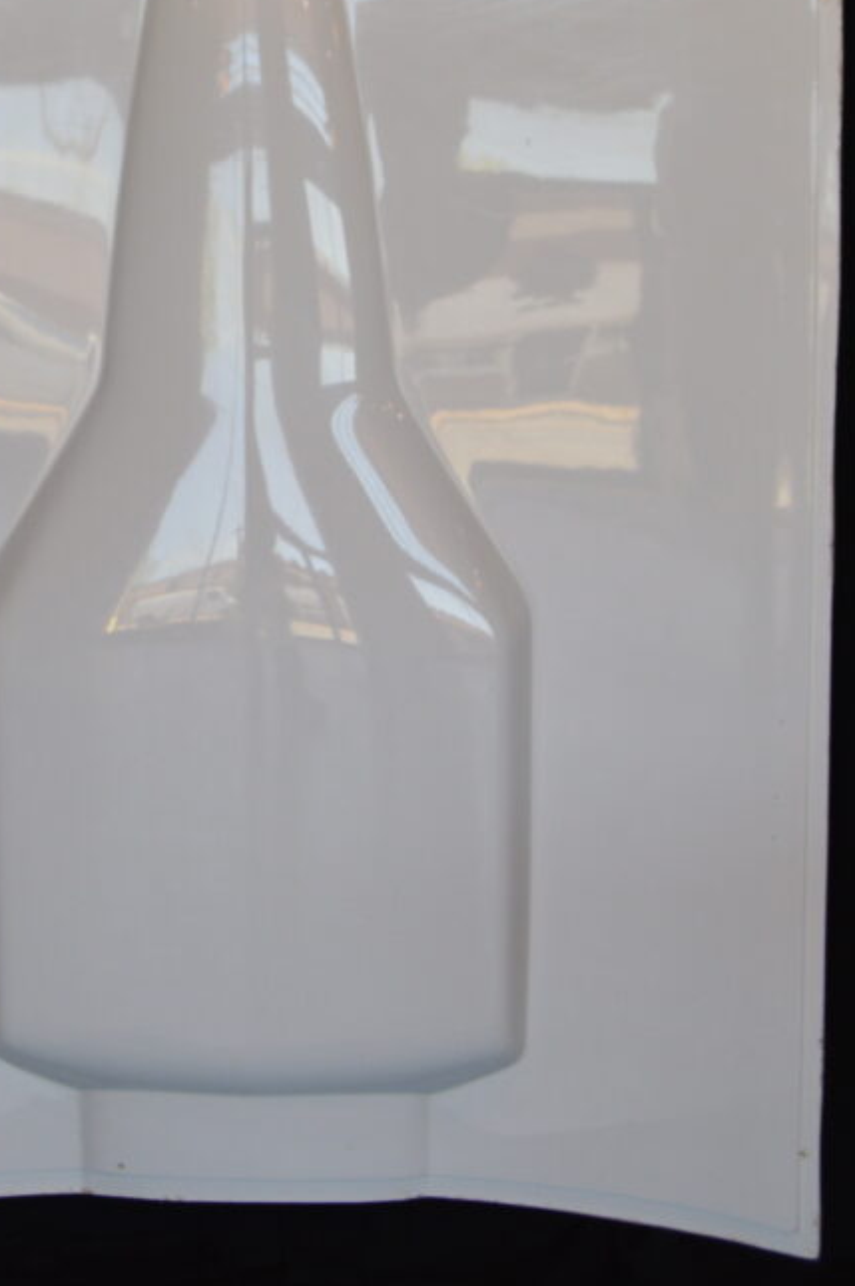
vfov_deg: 24.8
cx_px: 270
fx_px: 2890
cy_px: 353
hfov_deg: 16.8
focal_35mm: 81
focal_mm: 34
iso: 560
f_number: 8
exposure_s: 1/60
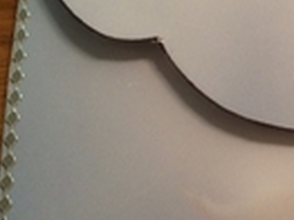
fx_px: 849
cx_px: 465
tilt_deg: -77.9
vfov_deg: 14.7
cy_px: 71
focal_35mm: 100
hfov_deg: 17.3
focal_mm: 4.15
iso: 125
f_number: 2.2
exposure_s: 1/33
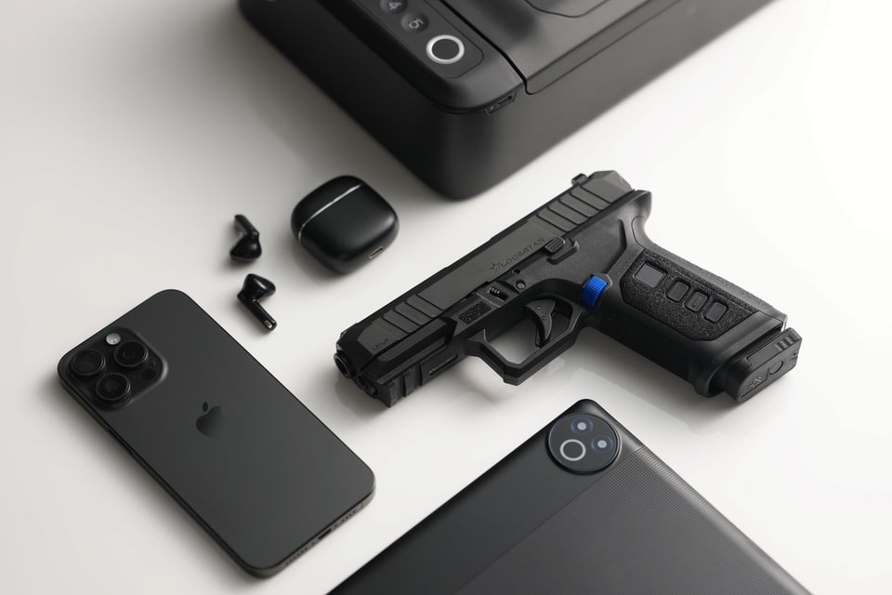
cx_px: 446
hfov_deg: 22.6
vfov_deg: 15.2
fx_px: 2230
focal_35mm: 90
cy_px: 298
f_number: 3.2
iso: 100
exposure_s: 1/100
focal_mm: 90
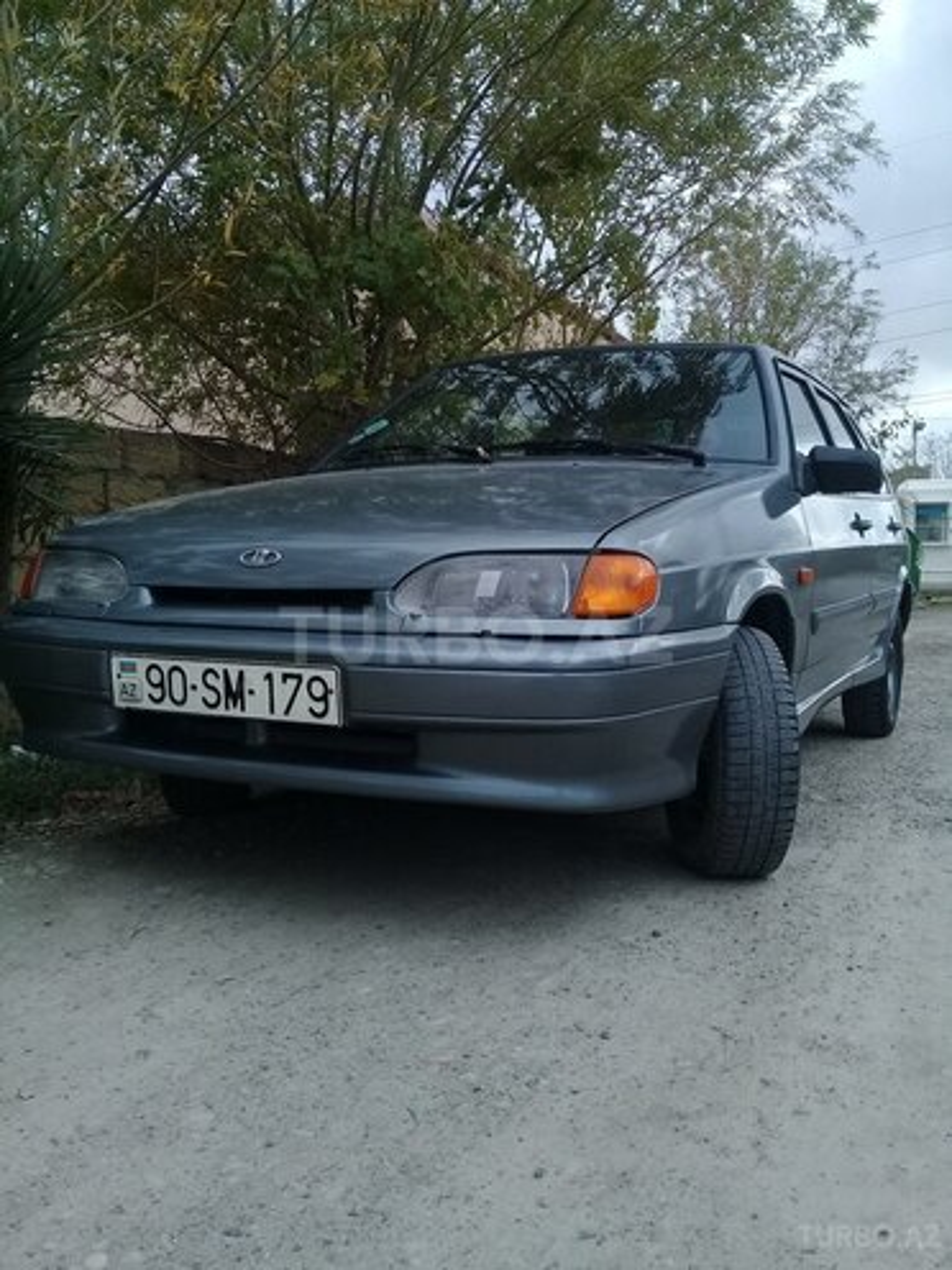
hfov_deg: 45.4
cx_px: 476
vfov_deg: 58.4
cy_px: 635
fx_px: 1137
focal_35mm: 31
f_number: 2.2
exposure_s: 1/612
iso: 64
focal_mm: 3.3
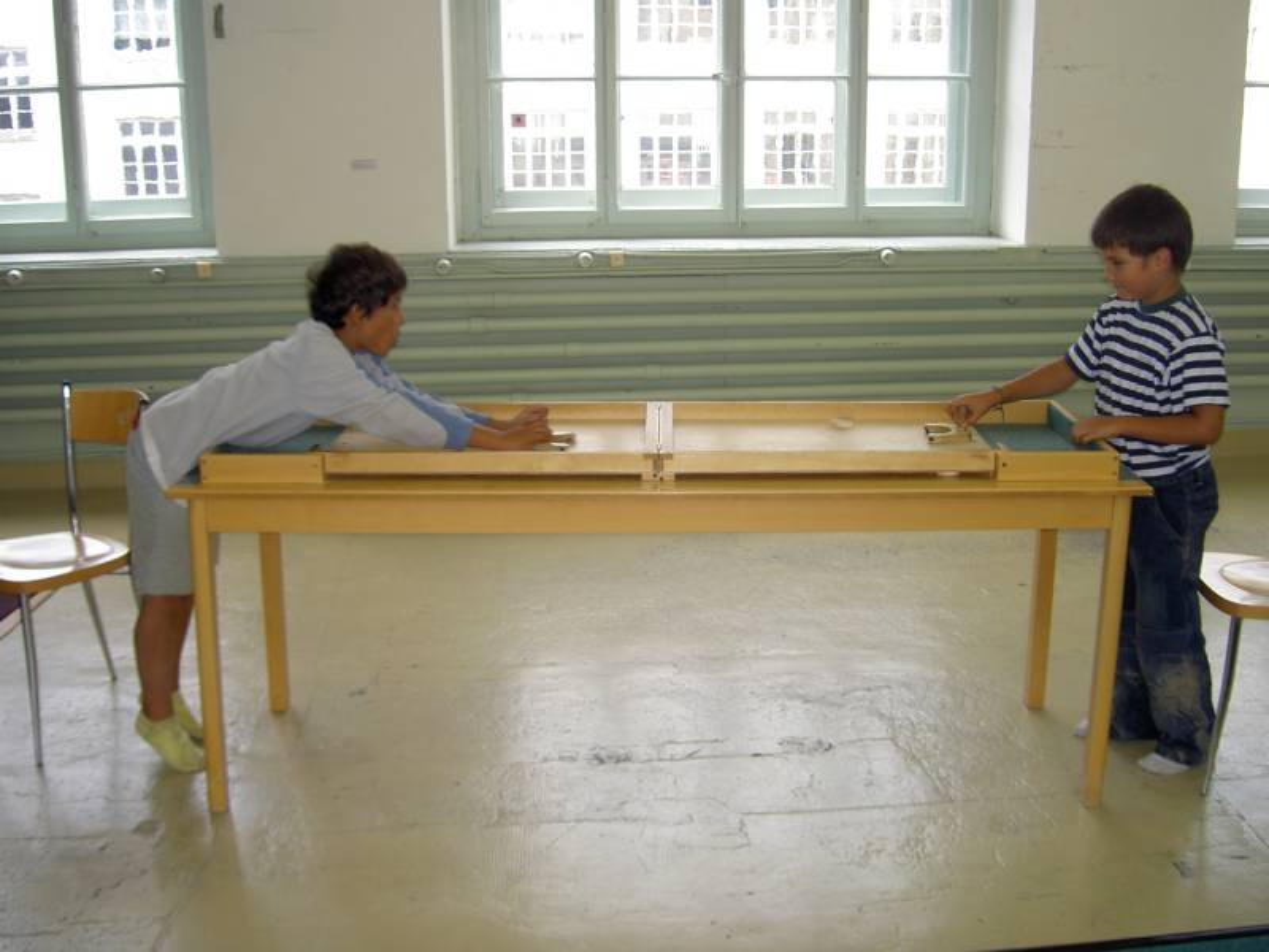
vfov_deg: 36.8
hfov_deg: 47.9
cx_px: 634
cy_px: 476
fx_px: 1430
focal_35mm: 39
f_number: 2.8
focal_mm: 8
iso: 100
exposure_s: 1/60
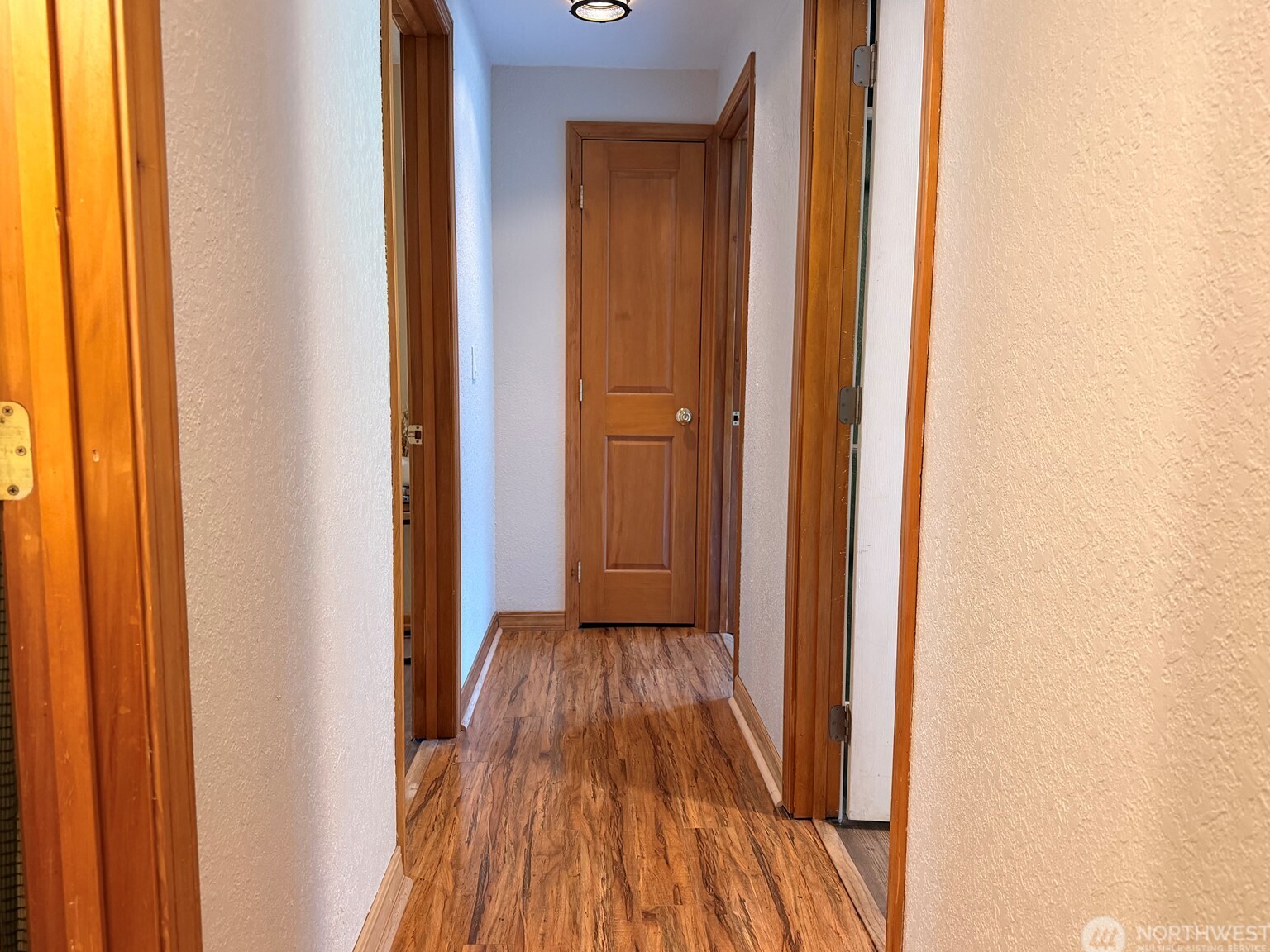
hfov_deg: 69.4
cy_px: 476
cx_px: 634
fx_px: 917
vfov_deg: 54.9
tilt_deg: -6.0
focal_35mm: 25
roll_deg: -0.2
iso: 400
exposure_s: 1/60
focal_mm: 6.76
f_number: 1.78
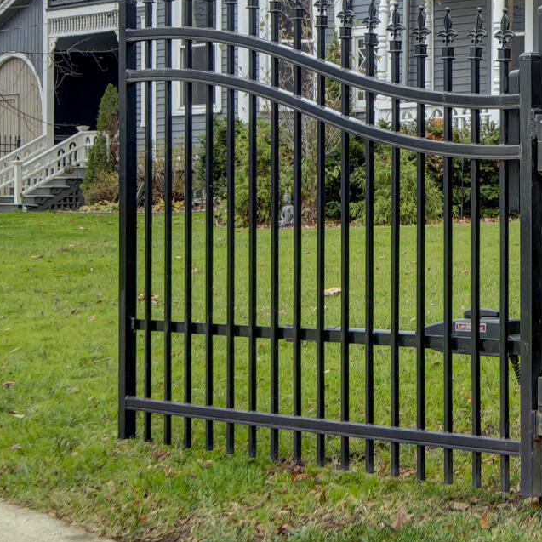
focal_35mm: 108
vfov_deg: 16.1
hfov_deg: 15.6
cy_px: 146
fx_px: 1913
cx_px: 638
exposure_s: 1/10
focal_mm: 27
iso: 100
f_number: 6.7
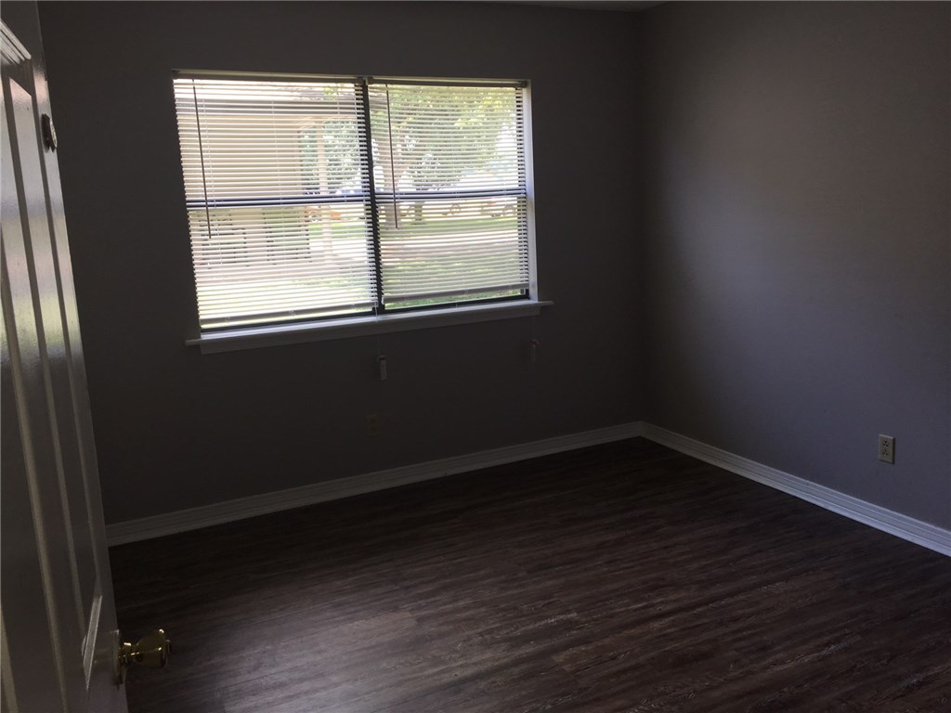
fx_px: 797
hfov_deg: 61.7
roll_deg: +2.7
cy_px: 356
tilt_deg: -10.3
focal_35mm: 29
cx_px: 476
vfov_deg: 48.2
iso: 25
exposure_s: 1/82
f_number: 2.2
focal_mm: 4.15
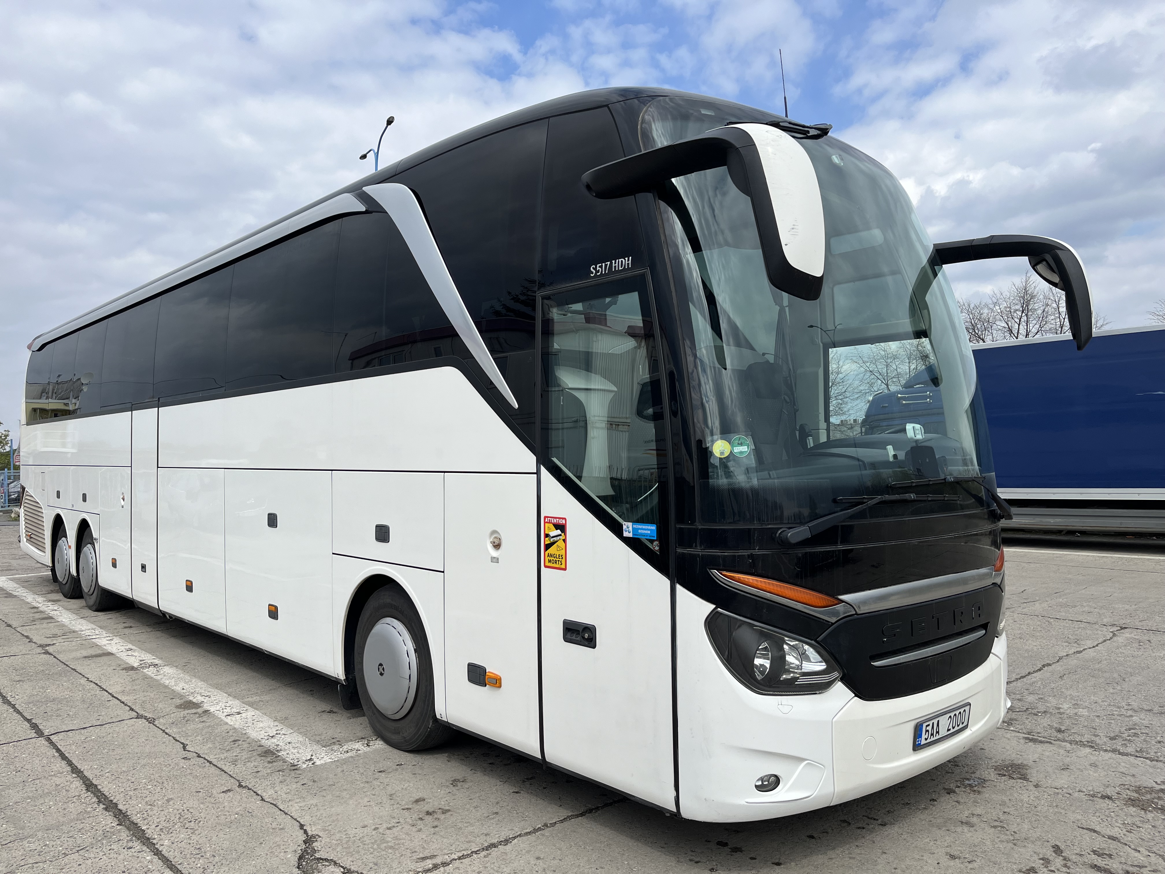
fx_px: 875
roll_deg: +1.2
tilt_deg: +1.7
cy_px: 437
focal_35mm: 26
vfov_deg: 53.1
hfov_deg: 67.3
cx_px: 582
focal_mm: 5.1
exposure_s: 1/4149
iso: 50
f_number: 1.6
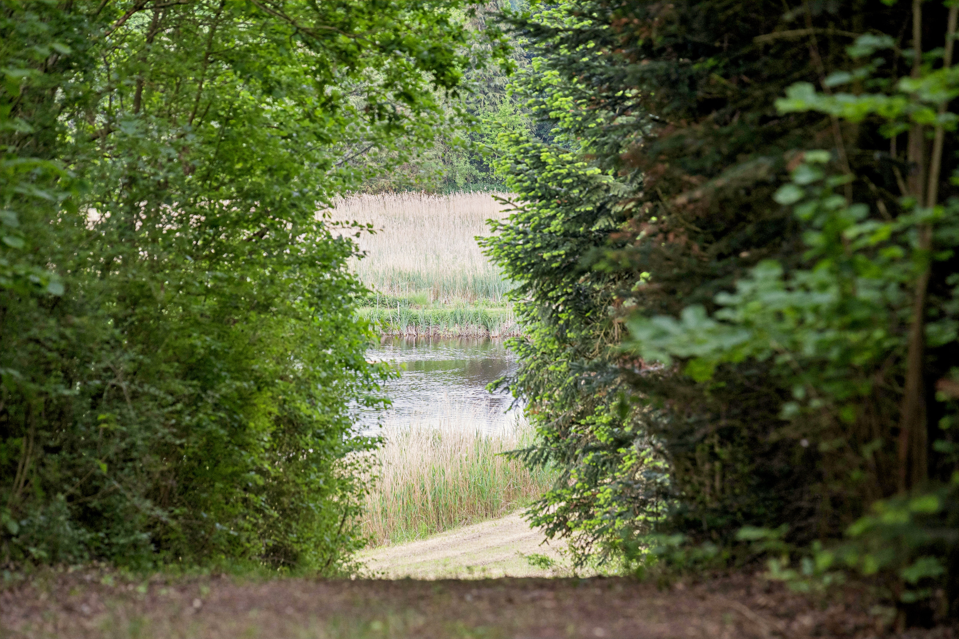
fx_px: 3996
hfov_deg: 13.7
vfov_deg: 9.1
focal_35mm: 150
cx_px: 480
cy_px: 320
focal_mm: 150
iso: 1250
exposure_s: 1/500
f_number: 5.6
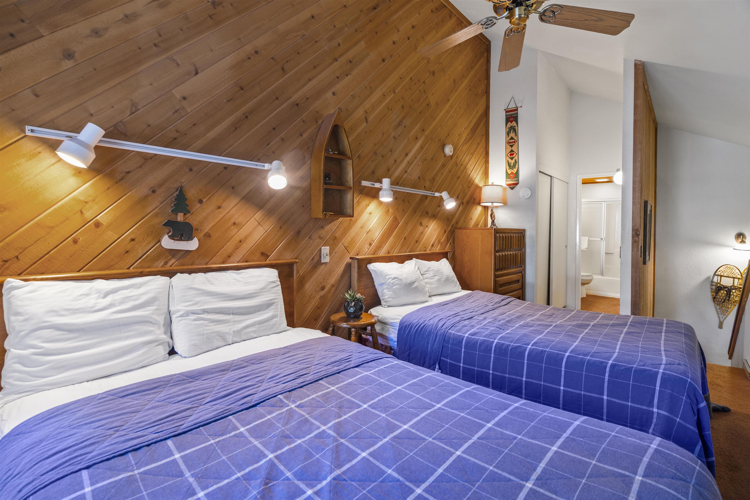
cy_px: 250
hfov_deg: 96.7
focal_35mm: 16
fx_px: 333
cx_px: 375
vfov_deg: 73.7
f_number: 7.1
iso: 400
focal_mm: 16
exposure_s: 2
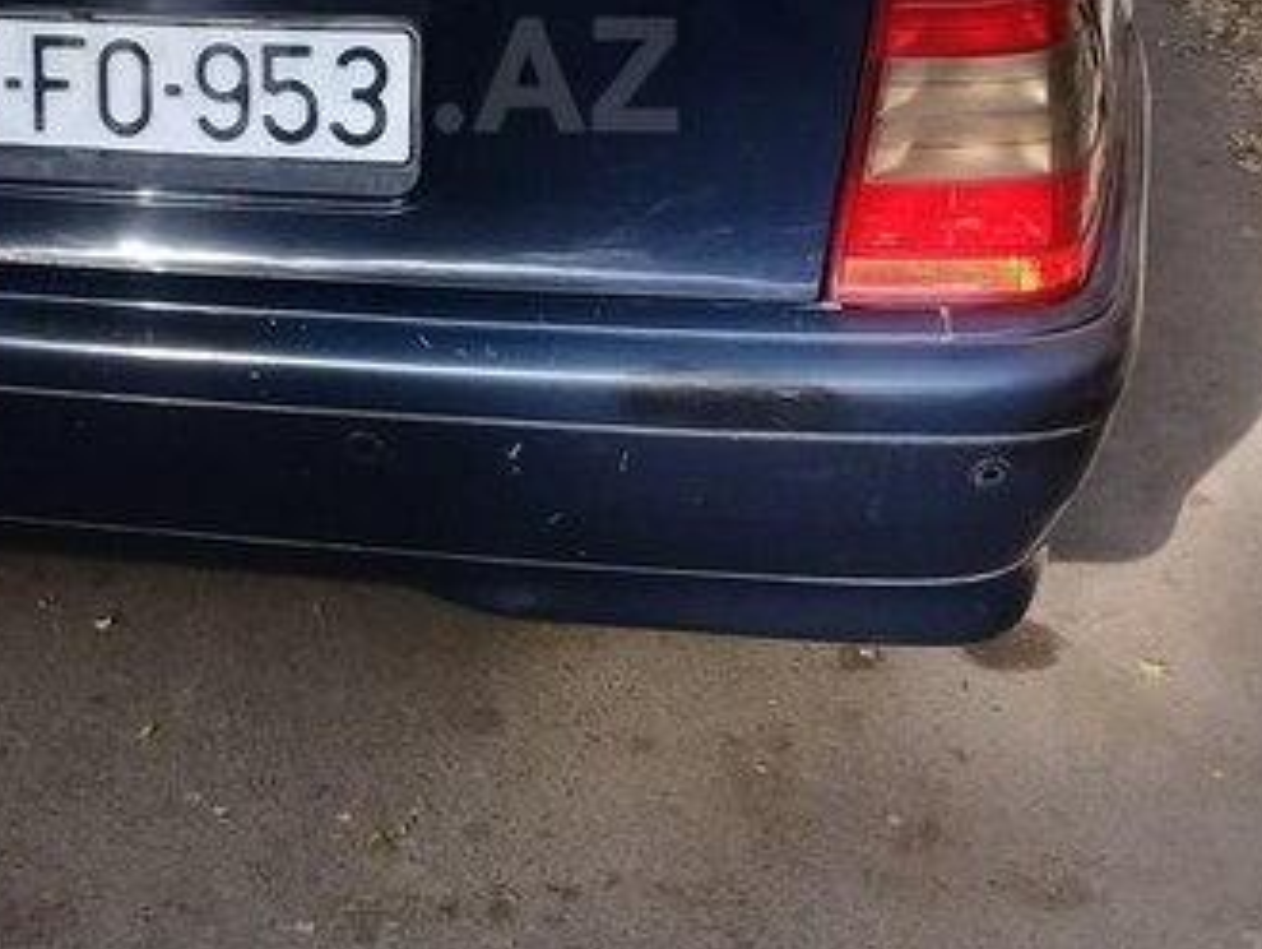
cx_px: 287
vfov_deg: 23.0
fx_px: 2262
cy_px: 75
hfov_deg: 30.5
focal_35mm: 62
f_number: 2.2
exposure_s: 1/150
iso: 50
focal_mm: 3.3
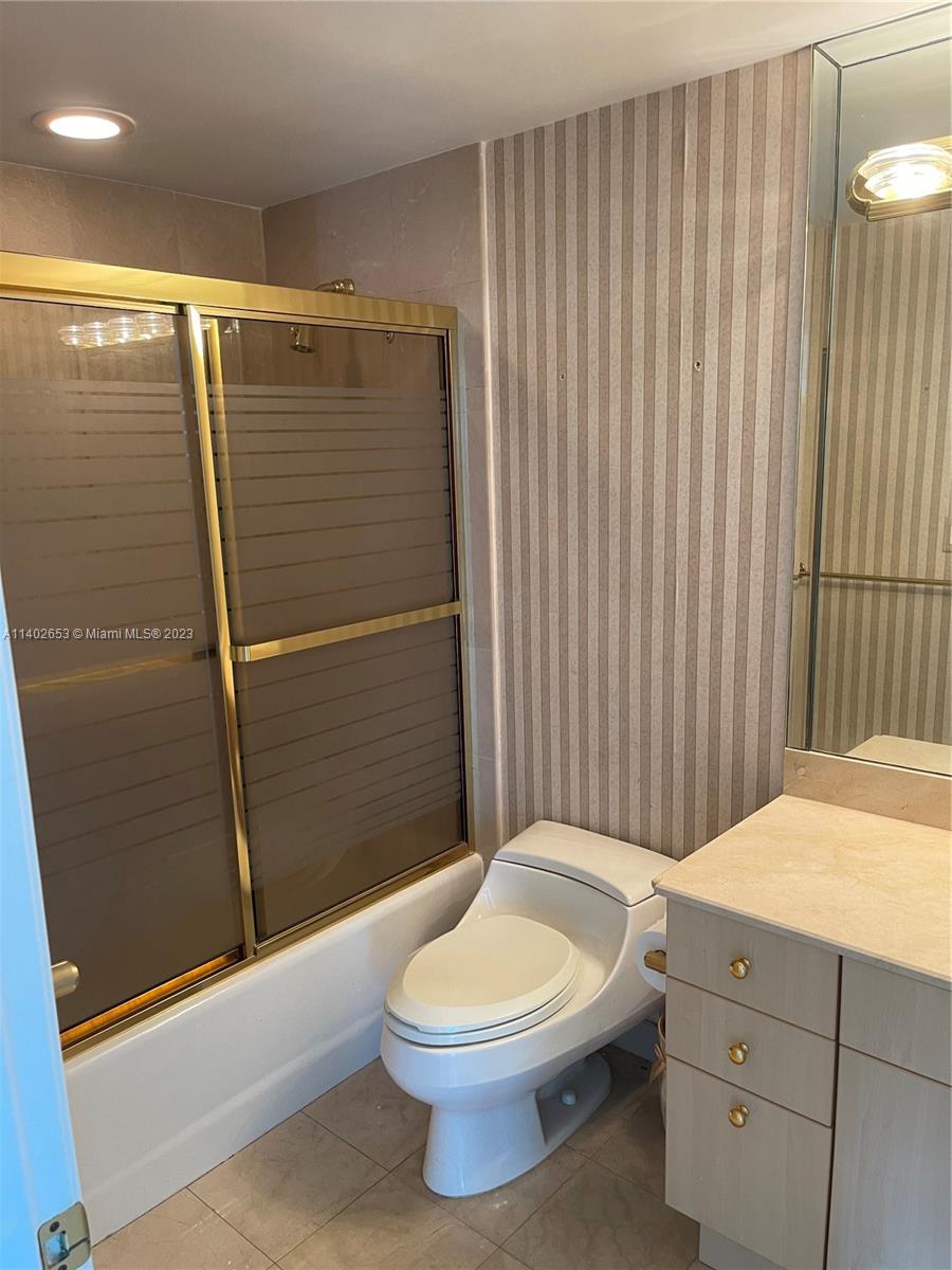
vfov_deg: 67.3
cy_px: 635
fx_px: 953
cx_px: 476
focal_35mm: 26
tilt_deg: -11.2
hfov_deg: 53.1
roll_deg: +1.6
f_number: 1.6
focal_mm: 5.1
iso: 125
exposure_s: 1/60
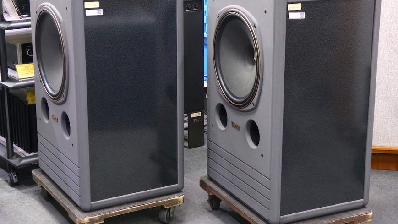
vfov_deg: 18.5
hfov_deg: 32.4
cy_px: 96
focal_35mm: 65
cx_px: 194
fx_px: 686
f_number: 4.1
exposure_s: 1/2.5
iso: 200
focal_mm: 9.6
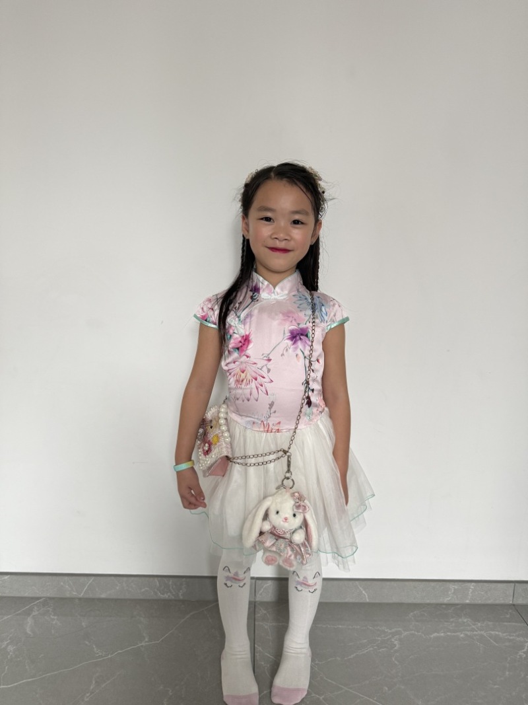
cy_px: 352
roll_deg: -1.8
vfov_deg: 71.6
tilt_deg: -10.6
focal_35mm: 24
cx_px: 264
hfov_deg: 56.8
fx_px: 488
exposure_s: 1/100
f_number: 1.78
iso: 200
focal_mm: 6.76
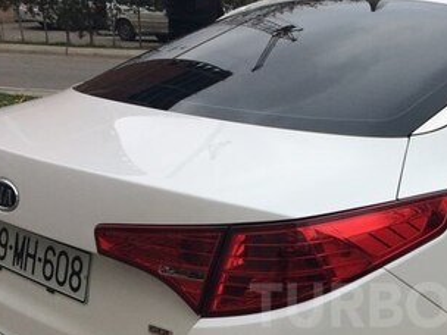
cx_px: 400
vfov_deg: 22.7
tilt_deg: -22.0
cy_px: 305
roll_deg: -2.1
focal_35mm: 63
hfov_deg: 29.5
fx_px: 814
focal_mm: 4.15
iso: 32
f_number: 2.2
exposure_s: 1/933
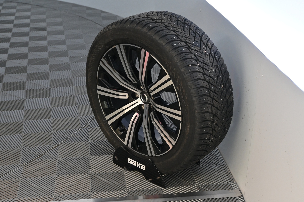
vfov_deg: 25.8
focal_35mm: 52
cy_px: 101
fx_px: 443
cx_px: 152
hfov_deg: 37.9
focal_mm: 35
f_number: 5.3
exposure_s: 1/60
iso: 1250
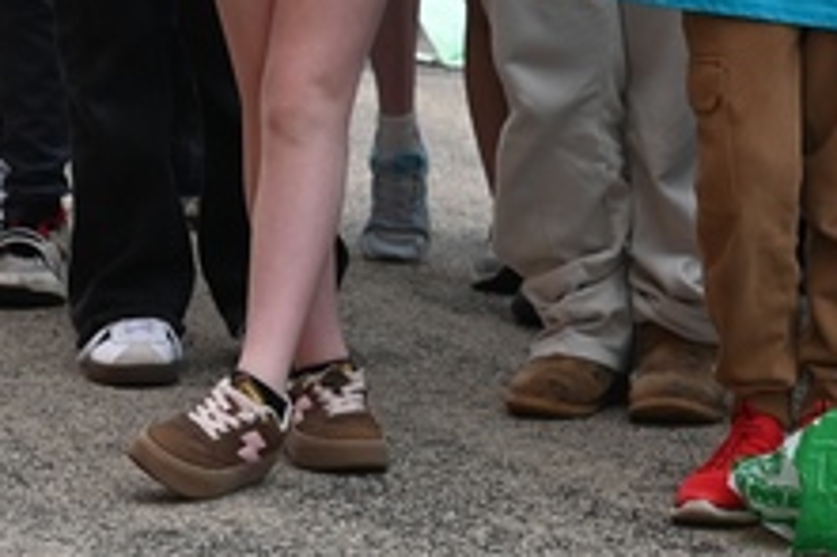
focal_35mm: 324
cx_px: 1685
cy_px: -332
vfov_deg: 4.2
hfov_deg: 6.2
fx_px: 7527
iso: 140
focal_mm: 70
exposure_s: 1/250
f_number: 5.6
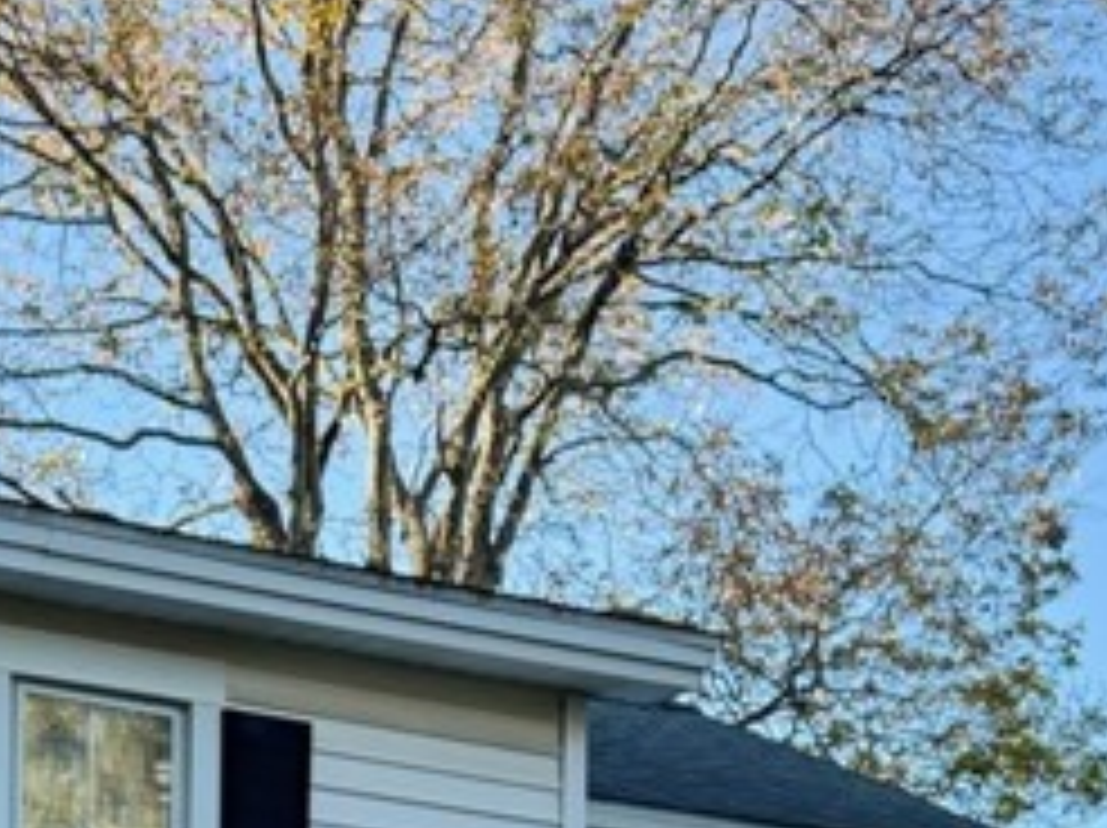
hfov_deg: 19.3
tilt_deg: +3.9
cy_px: 1418
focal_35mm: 100
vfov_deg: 13.5
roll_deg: -0.4
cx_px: 81
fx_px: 3195
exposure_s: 1/979
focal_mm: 6.76
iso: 100
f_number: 1.78
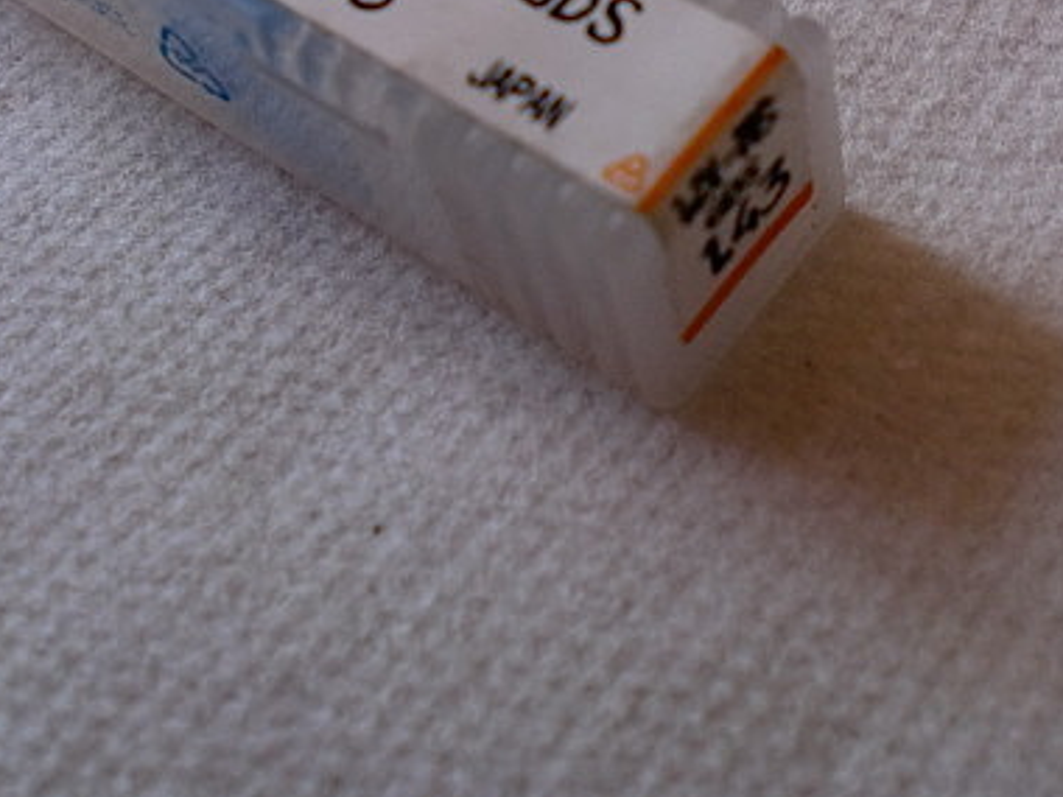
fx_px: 1812
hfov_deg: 32.5
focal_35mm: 59
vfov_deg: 24.4
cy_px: 168
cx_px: 677
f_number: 3.1
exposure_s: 1/60
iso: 100
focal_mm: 6.3
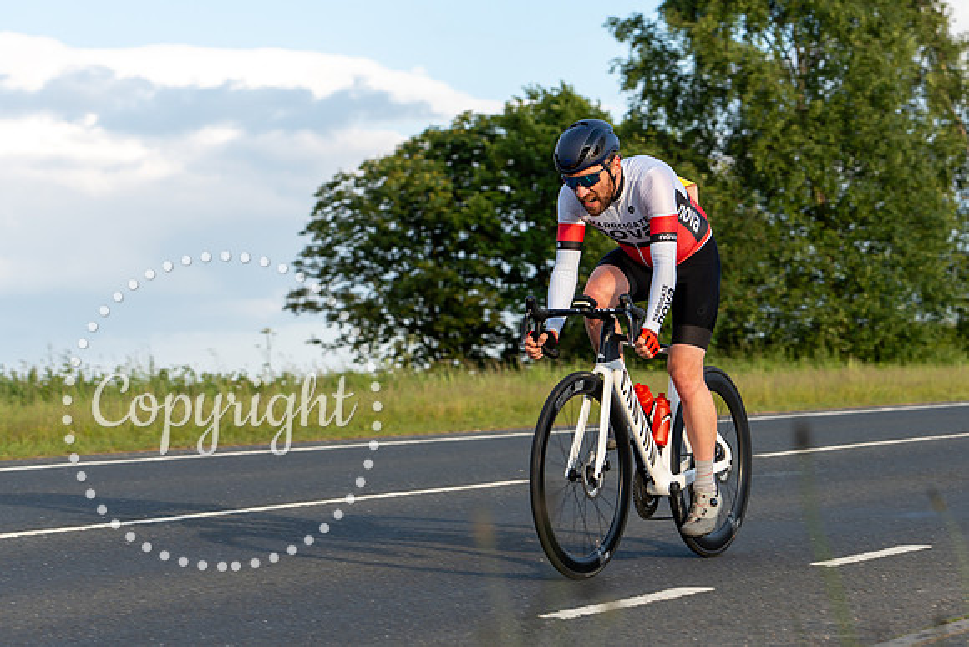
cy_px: 326
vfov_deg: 13.3
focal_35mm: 103
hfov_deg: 19.7
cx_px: 652
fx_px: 2782
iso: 125
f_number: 4
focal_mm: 74
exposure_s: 1/640
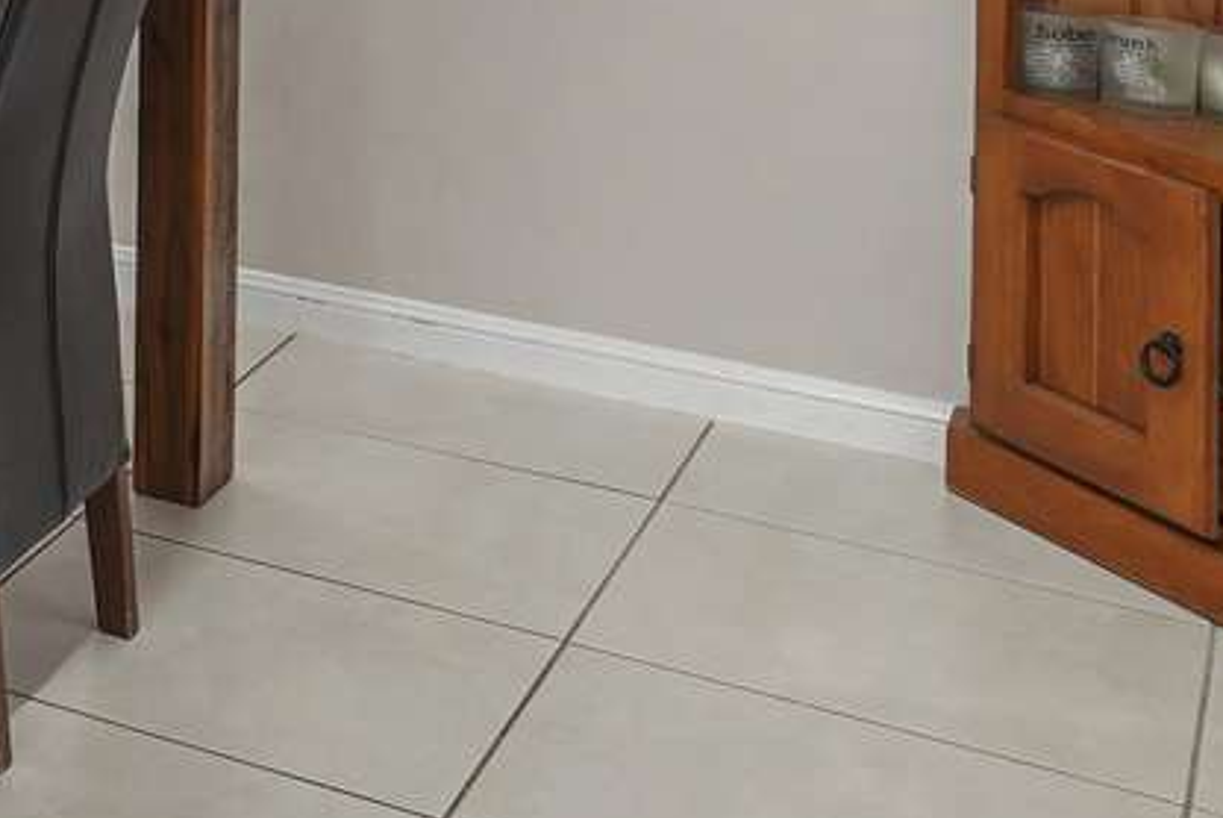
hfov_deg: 17.2
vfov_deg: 14.8
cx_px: -1279
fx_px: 2822
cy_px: -550
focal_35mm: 83
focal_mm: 18
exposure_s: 1/3
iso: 800
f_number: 7.1
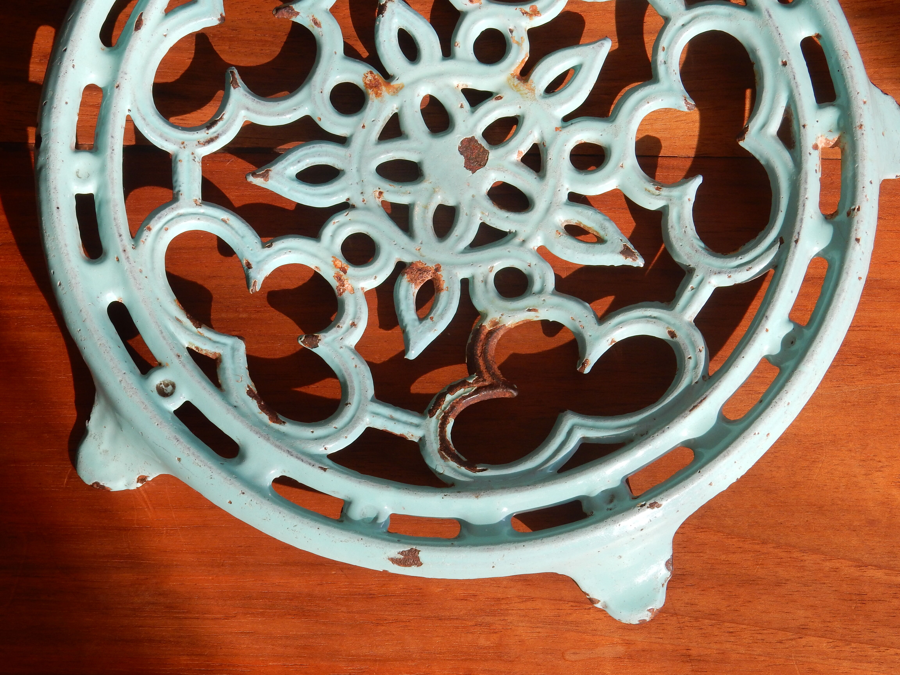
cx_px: 450
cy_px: 338
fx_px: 1846
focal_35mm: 71
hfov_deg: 27.4
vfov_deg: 20.7
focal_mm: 12.6
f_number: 4.8
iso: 125
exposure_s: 1/200
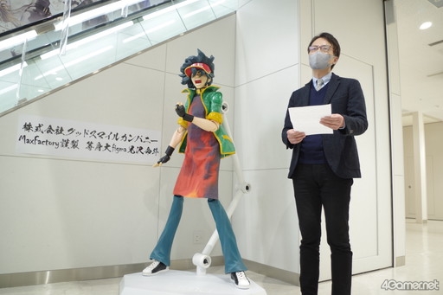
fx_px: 332
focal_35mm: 27
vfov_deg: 47.9
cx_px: 222
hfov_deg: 67.4
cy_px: 148
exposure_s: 1/50
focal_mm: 18
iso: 400
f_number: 3.5
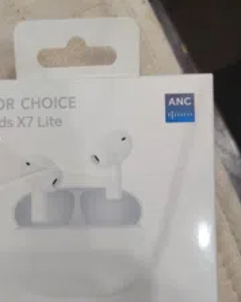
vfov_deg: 43.4
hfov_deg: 35.4
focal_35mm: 42
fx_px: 375
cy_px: 192
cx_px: 88
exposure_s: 1/25
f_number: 1.75
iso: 1622
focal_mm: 5.25
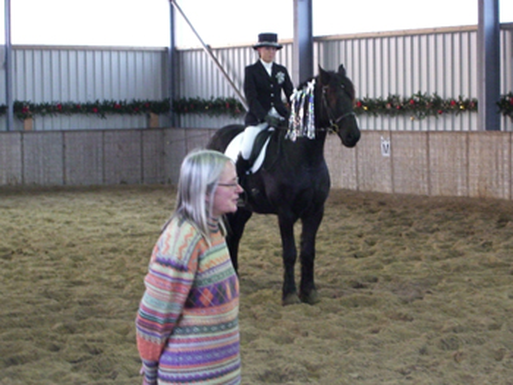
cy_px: 192
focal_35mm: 95
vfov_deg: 15.6
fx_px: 1409
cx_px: 256
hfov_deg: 20.6
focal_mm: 19.7
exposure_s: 1/50
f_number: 4.8
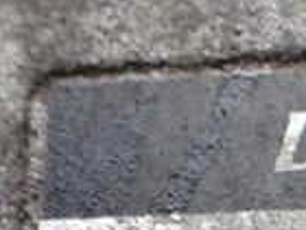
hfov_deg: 14.2
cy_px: 280
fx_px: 1140
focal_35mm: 129
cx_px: 476
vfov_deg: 11.3
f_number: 2.3
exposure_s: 1/100
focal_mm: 5.4
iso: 800
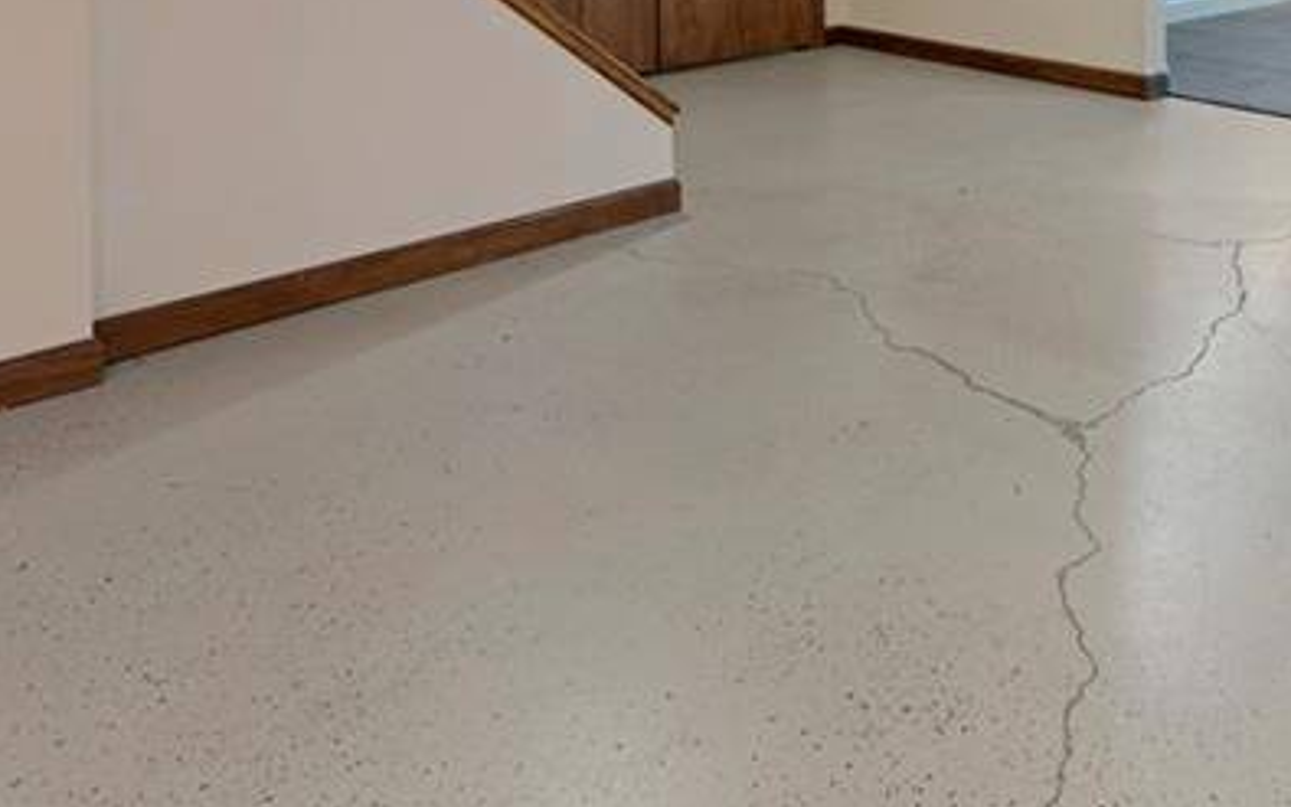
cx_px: 984
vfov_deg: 29.6
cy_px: -163
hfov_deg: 50.4
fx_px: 1302
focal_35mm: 37
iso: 100
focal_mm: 14
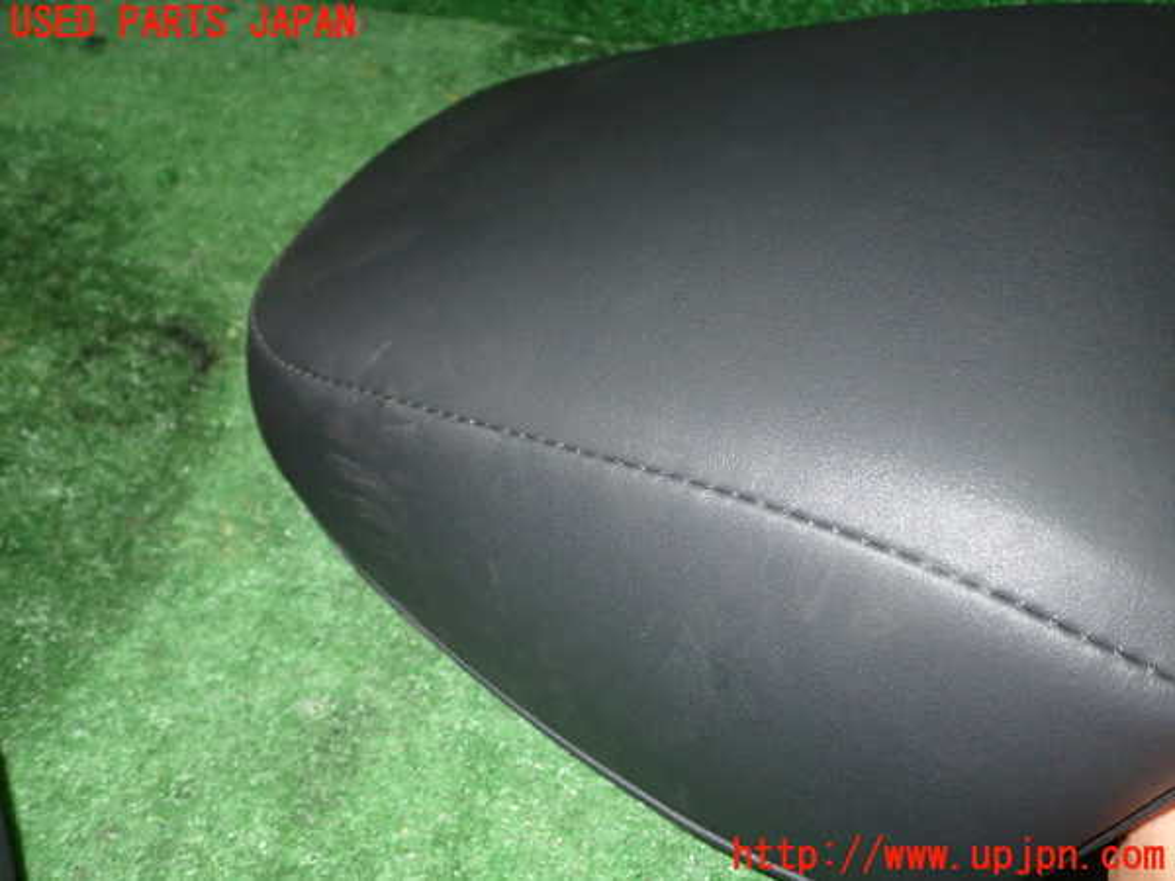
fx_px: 1086
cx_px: 588
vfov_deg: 44.2
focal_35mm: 32
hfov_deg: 56.8
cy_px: 440
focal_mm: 5.79
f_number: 7.1
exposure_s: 1/30
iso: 800
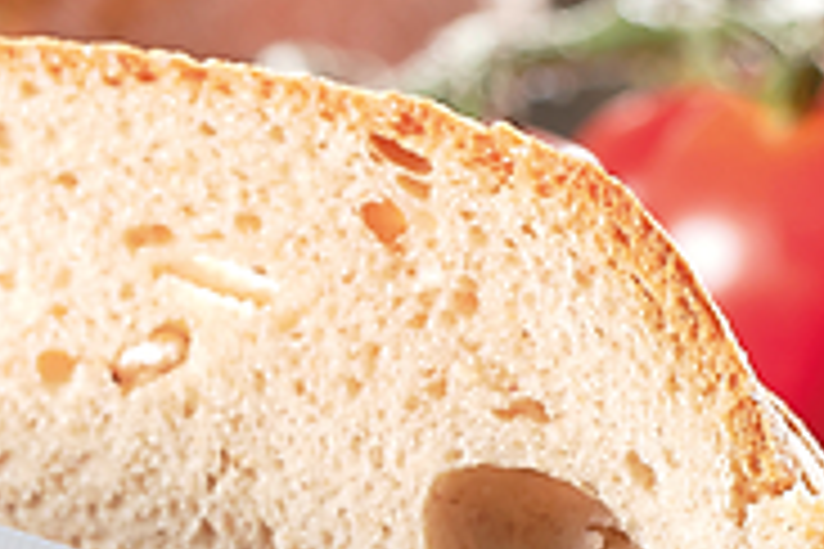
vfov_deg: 1.6
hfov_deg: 2.3
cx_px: 594
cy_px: 855
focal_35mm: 885
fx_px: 20255
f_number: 5.6
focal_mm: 135
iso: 31
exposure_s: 1/100
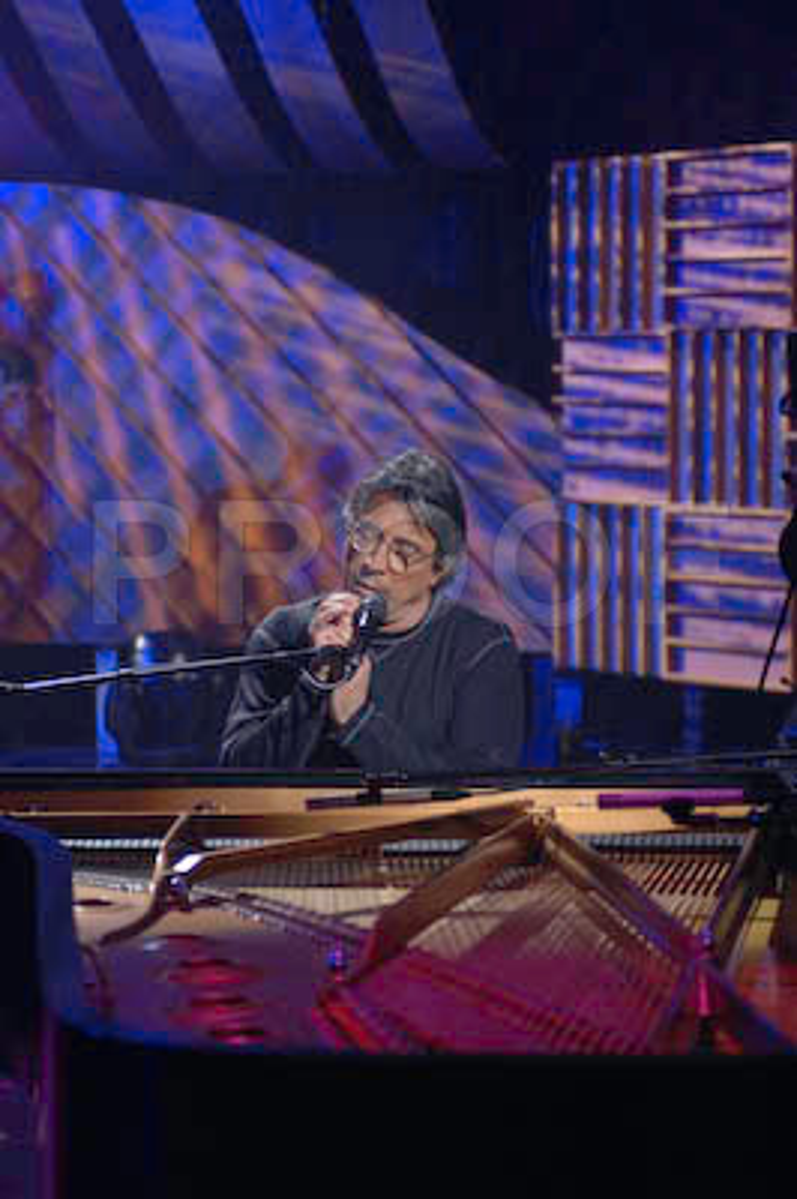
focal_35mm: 105
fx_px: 3493
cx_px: 398
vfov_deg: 19.5
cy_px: 600
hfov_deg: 13.0
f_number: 2.8
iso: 800
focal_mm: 70
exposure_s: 1/80
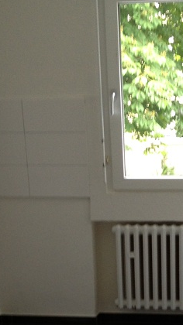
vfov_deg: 22.7
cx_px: 166
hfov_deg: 13.5
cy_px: 349
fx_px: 768
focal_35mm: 89
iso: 80
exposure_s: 1/20
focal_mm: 4.28
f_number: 2.4
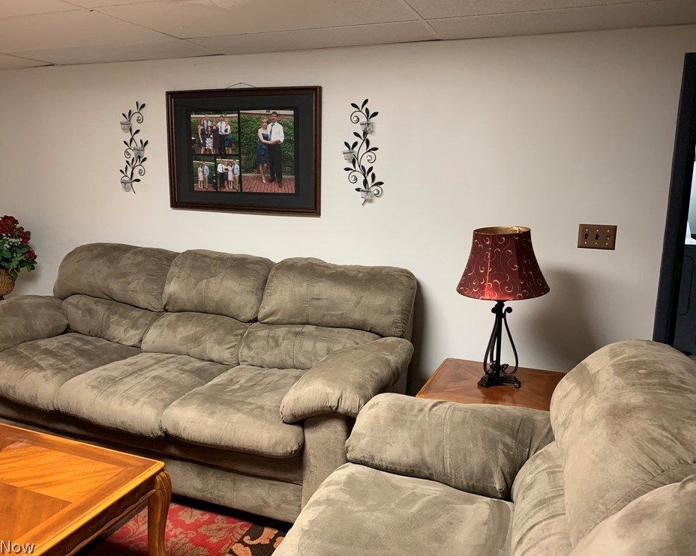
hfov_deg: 62.2
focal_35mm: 28
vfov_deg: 51.5
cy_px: 271
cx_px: 340
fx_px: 577
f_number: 1.8
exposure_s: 1/60
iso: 250
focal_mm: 4.25
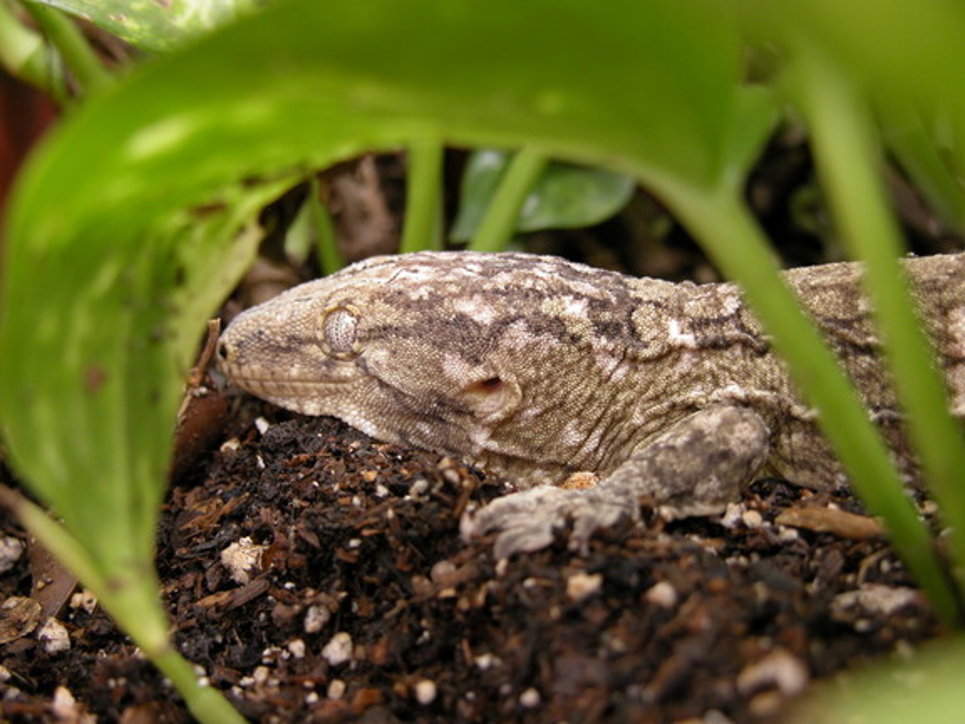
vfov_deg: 19.9
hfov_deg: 26.3
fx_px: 2063
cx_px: 482
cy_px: 362
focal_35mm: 74
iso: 100
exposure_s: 1/43
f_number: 3.3
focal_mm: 18.8
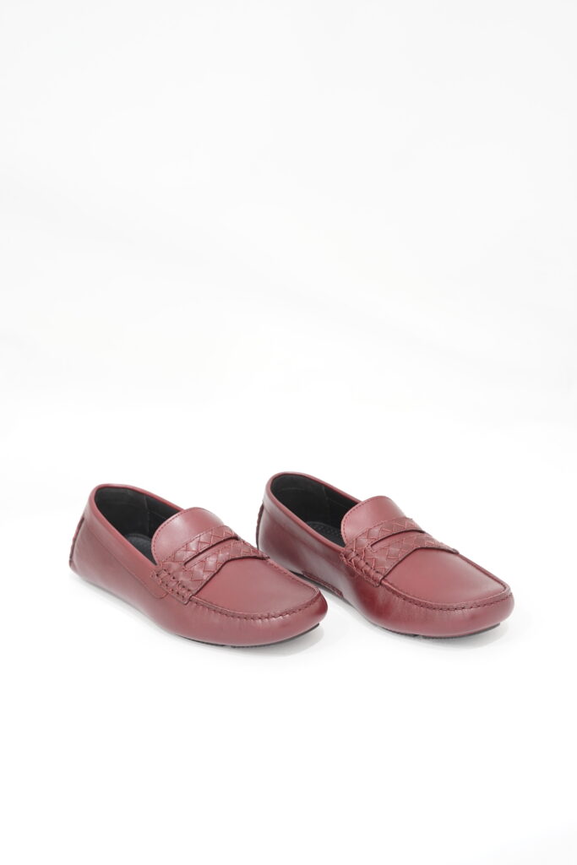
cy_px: 432
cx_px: 288
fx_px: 1202
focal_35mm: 50
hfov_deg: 27.0
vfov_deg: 39.6
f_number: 6.3
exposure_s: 1/1.6
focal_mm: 50
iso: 640
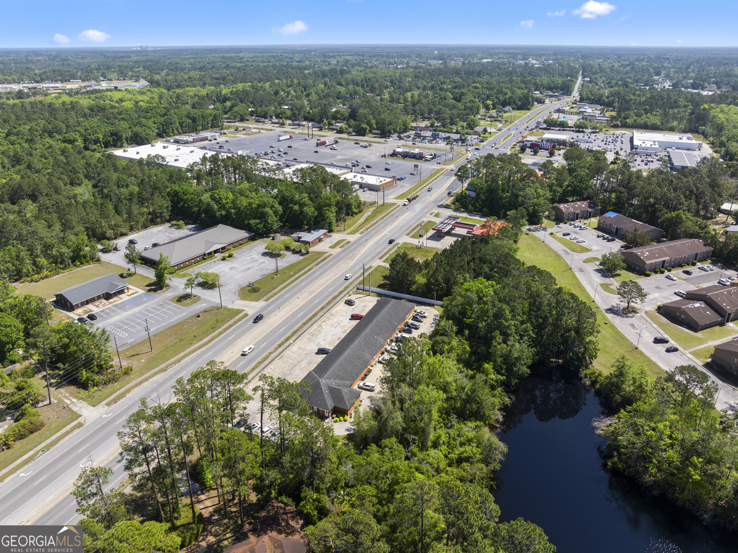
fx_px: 511
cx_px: 369
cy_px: 276
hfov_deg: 71.6
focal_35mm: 24
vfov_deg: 56.8
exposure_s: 1/500
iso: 100
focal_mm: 12.29
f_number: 5
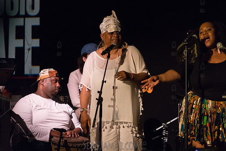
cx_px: 116
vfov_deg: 6.0
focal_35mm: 228
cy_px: 70
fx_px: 1431
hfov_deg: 9.0
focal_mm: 200
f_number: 2.8
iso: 4000
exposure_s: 1/200
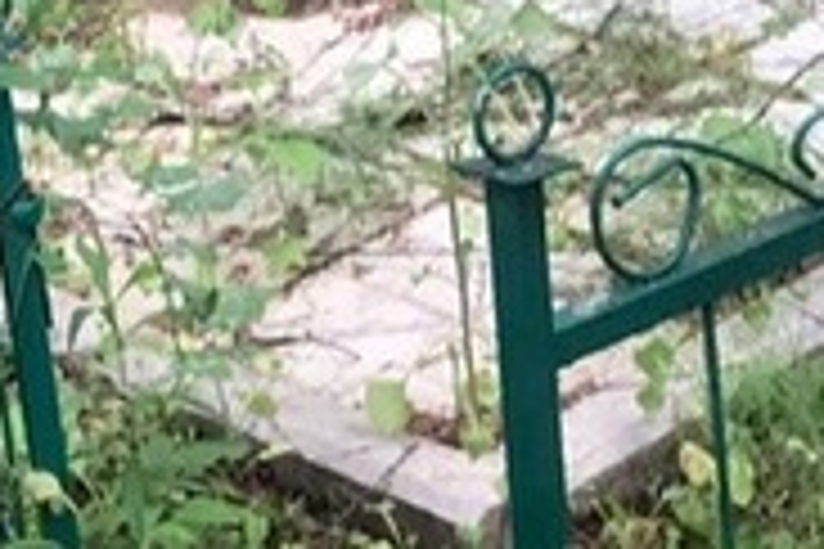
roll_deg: +6.8
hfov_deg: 12.5
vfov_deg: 8.4
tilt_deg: -19.1
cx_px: 81
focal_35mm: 163
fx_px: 3731
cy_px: -54
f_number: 1.8
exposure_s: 1/100
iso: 32
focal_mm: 3.99
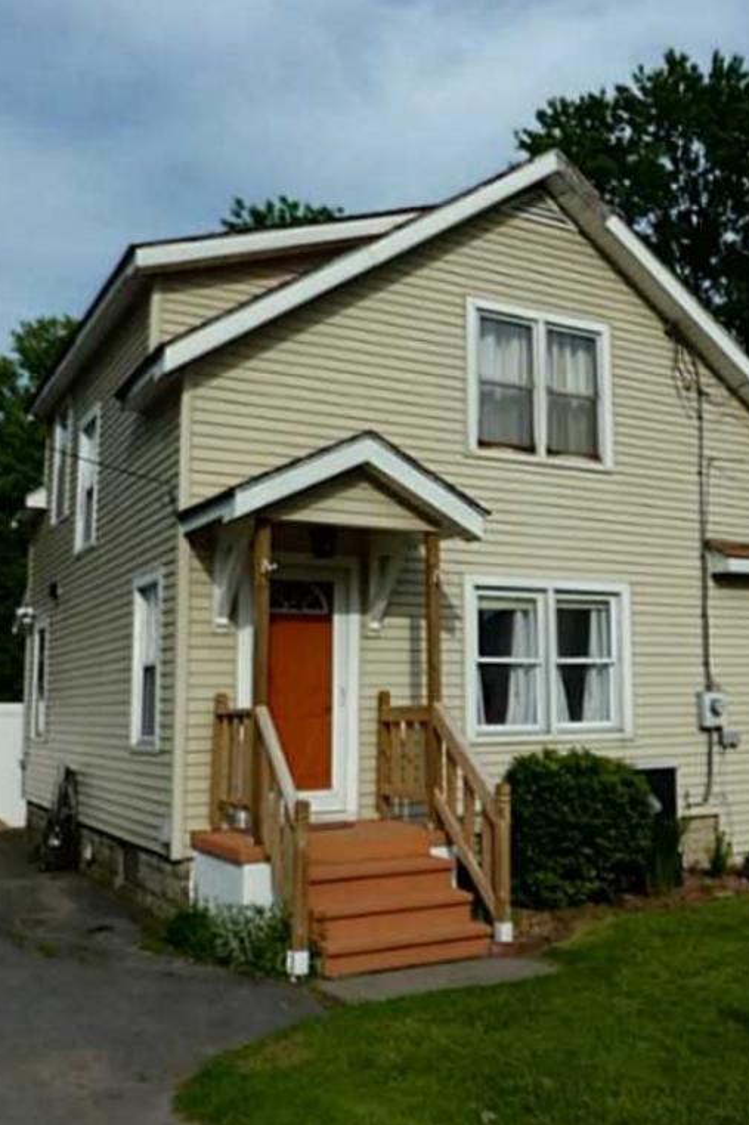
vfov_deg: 54.4
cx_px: 557
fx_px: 1093
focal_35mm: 35
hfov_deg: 37.0
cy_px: 563
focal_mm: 4.1
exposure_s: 1/500
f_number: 5
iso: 80
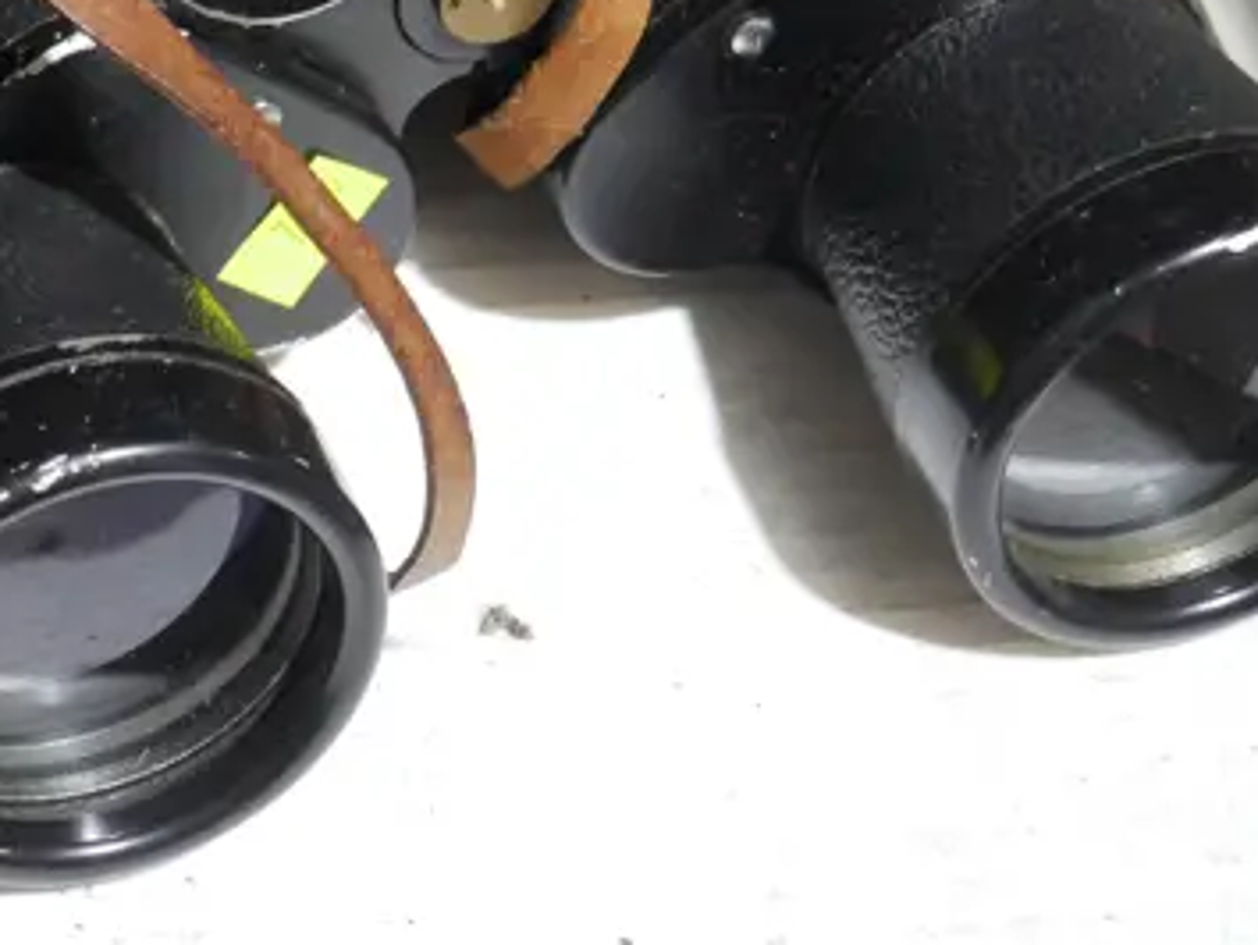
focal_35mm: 133
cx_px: -288
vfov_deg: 11.0
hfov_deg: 14.3
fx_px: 4837
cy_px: -123
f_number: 5.1
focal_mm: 23
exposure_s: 1/60
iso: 2000
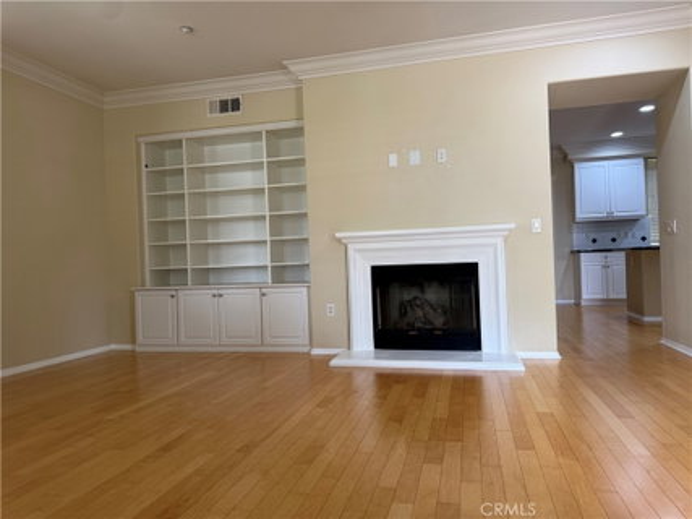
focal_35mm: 24
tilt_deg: +1.0
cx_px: 346
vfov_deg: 56.8
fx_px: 480
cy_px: 260
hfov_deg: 71.6
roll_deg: +1.8
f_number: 1.78
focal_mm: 6.76
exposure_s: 1/120
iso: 160
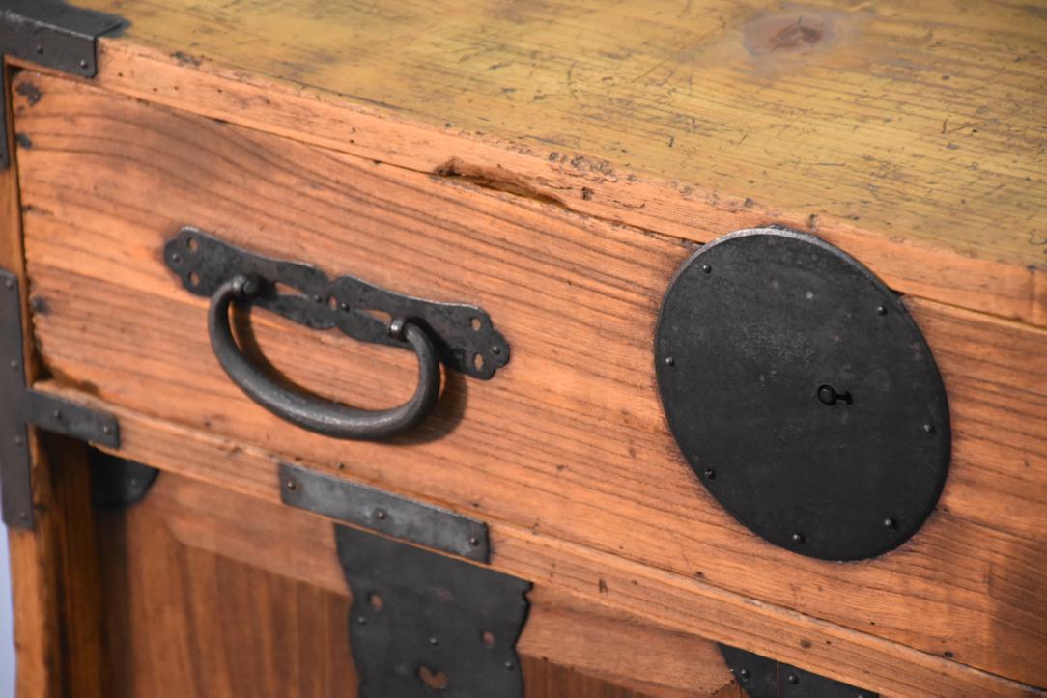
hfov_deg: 10.5
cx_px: 524
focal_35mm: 195
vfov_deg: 7.0
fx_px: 5672
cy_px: 349
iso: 2500
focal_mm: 130
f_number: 5.6
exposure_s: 1/60
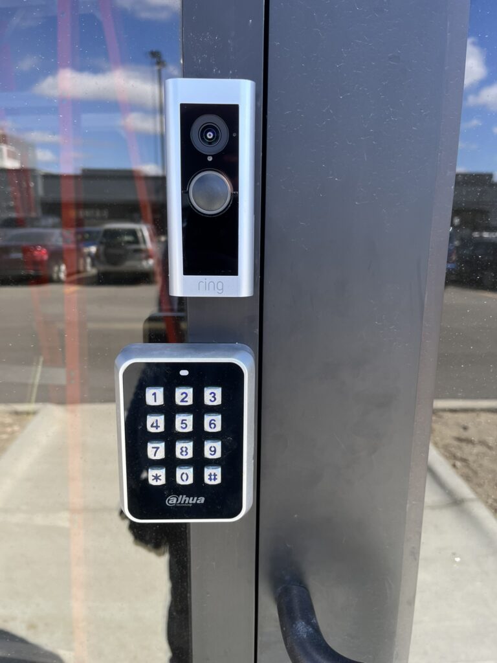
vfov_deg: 67.3
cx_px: 248
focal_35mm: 26
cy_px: 332
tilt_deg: -12.8
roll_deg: -2.5
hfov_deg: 53.1
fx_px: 498
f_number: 1.6
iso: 50
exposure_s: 1/412
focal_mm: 5.1
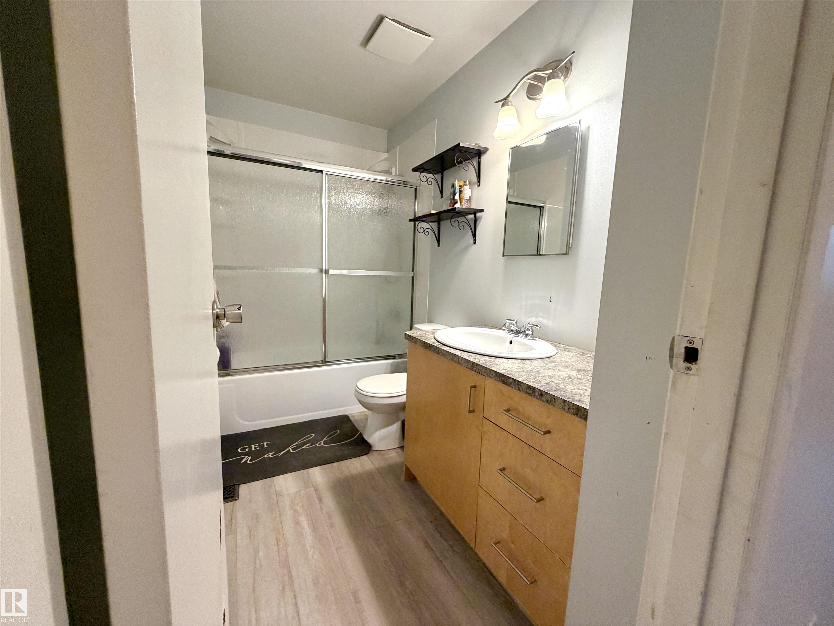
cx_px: 417
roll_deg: -1.9
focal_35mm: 14
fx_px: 337
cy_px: 313
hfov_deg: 102.1
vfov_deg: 85.7
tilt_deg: -7.3
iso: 320
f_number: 2.2
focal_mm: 2.22
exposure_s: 1/60
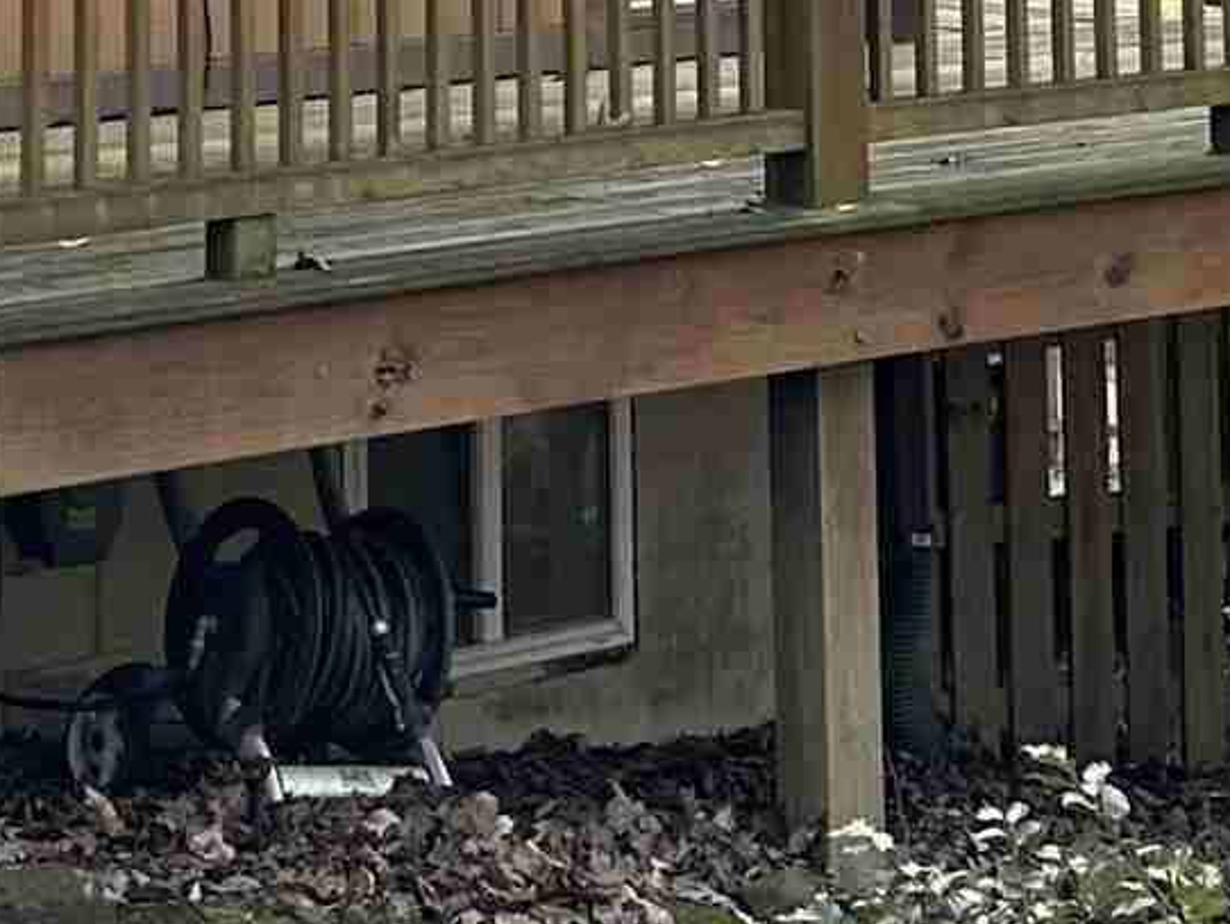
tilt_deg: +5.0
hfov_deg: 14.5
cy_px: -1019
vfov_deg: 10.0
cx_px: 458
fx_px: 4835
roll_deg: +0.6
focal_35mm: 136
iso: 80
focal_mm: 6.86
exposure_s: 1/767
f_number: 1.78
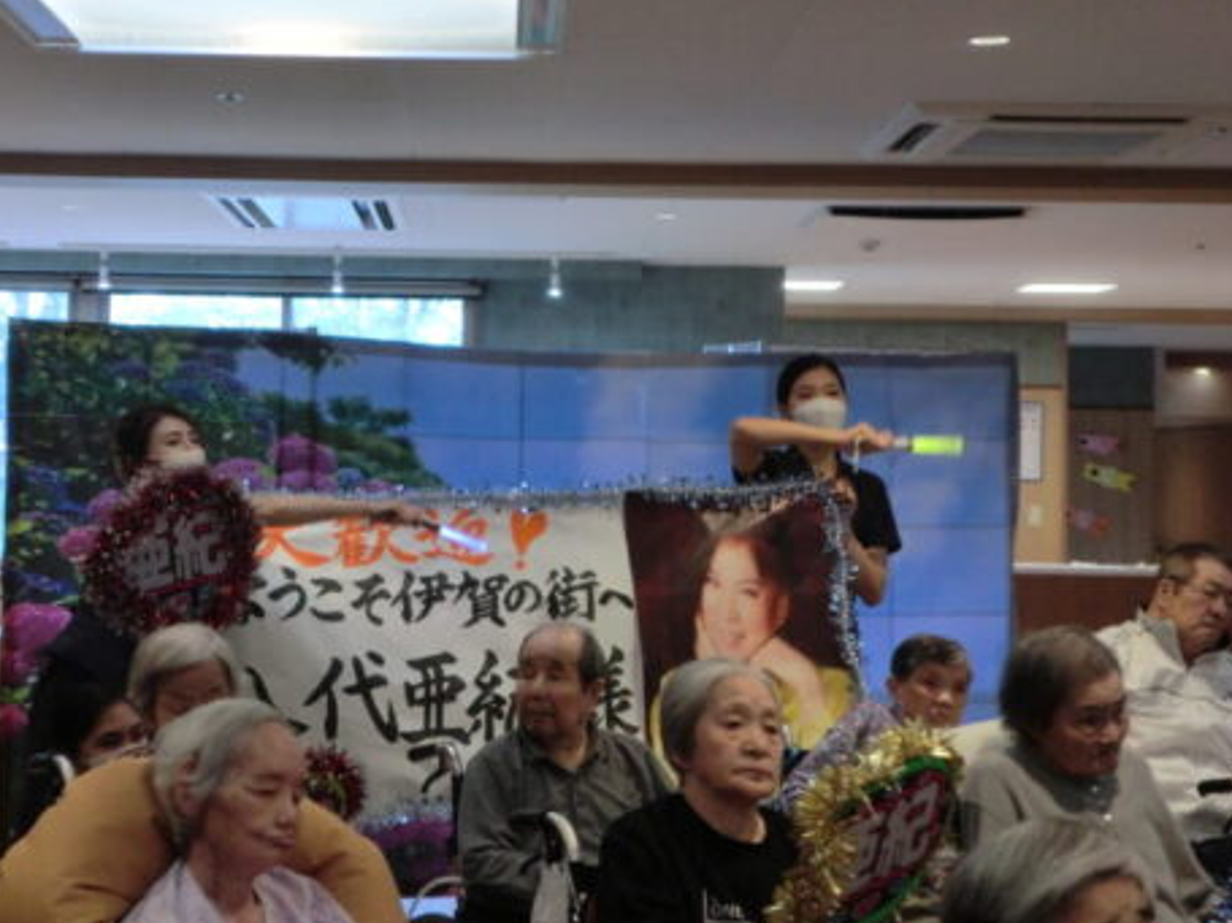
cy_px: 382
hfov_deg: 31.1
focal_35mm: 62
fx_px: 2206
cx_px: 458
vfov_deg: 23.6
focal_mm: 8.46
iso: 200
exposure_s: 1/60
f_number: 3.4
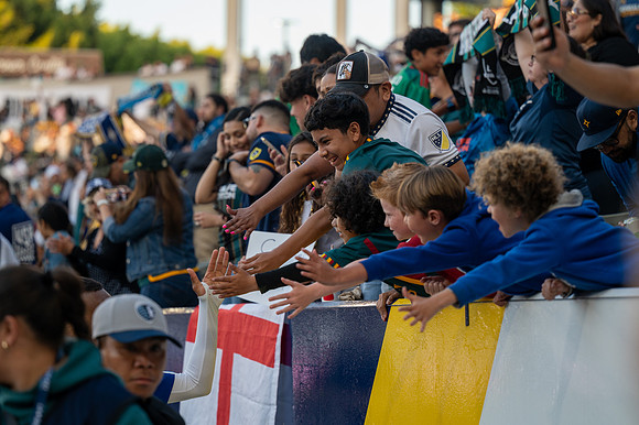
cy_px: 158
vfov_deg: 9.9
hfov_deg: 14.8
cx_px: 320
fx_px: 2452
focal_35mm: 138
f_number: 2.8
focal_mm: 110
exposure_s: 1/800
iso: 320
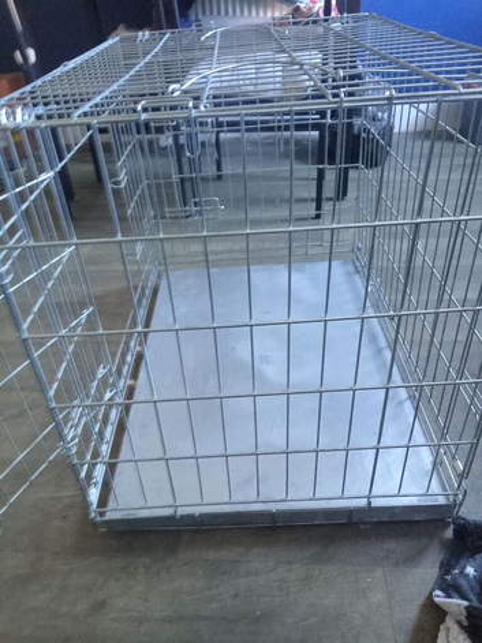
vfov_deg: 67.3
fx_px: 483
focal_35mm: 26
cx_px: 241
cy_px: 322
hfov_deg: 53.0
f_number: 1.8
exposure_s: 1/20
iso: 1198
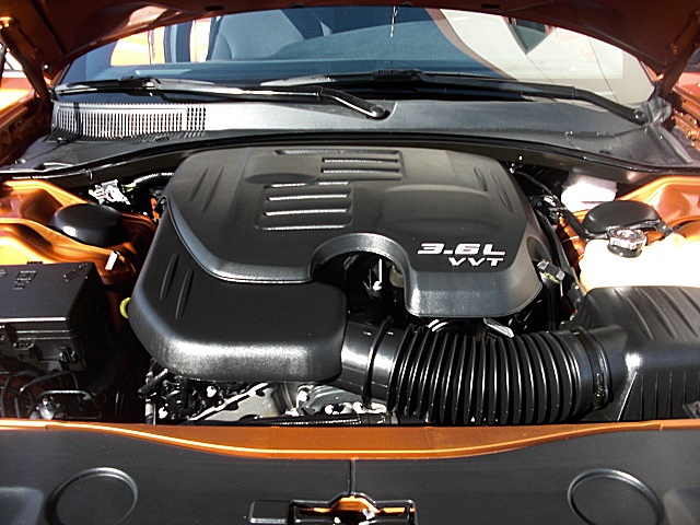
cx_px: 350
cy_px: 262
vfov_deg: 39.7
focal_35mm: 36
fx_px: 728
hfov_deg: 51.4
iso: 50
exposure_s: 1/160
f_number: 2.8
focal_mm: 6.3
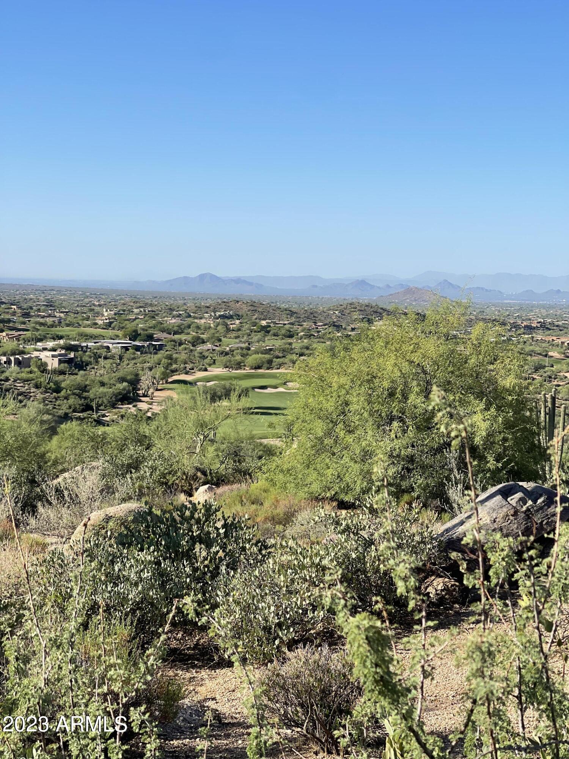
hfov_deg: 22.9
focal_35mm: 64
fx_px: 1403
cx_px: 284
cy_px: 380
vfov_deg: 30.3
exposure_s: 1/1248
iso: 20
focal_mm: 7.5
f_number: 2.2
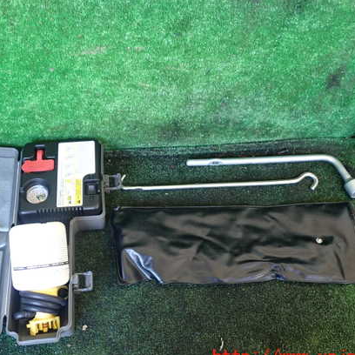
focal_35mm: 39
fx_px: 453
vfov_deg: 42.8
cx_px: 148
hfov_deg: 42.7
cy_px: 173
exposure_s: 1/30
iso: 320
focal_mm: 5.4
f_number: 2.3
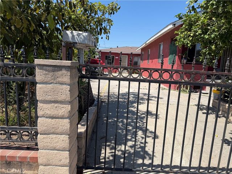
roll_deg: -2.1
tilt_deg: -7.5
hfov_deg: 71.6
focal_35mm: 24
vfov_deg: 56.8
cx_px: 116
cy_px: 87
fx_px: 161
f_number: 1.78
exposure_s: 1/2801
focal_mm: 6.76
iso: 80
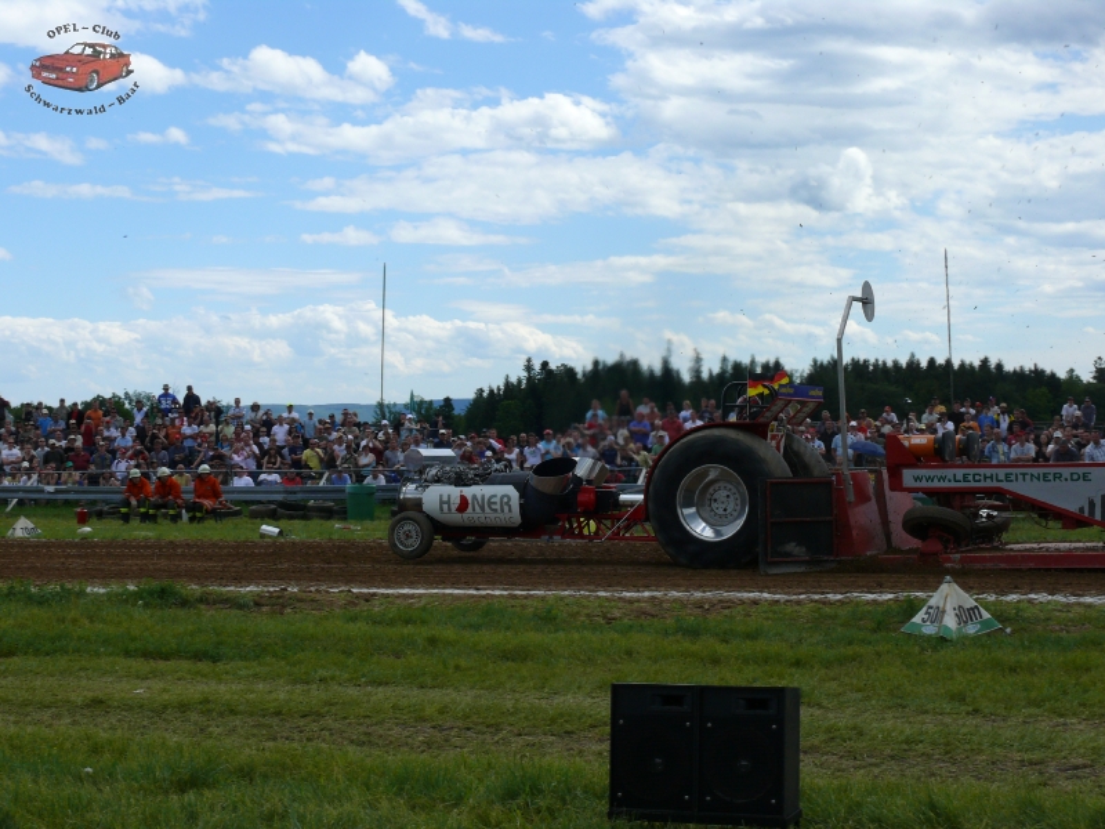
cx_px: 552
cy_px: 414
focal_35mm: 67
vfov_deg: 21.9
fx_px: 2139
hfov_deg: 29.0
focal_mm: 14.2
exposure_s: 1/400
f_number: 5.6
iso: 100
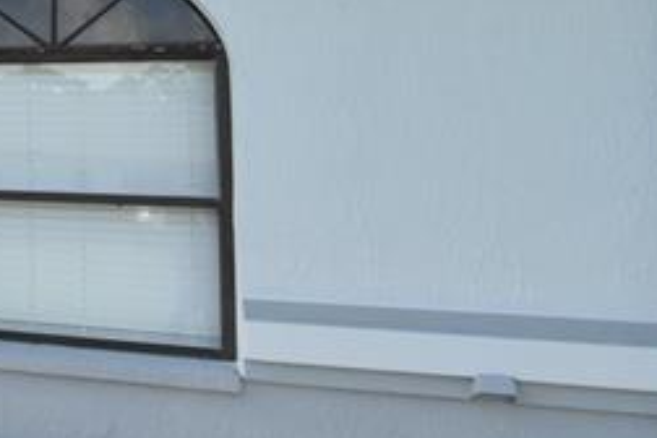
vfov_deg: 21.8
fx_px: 1113
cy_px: 47
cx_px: -435
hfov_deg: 23.1
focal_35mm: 61
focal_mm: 10
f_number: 3.5
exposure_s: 1/4000
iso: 800
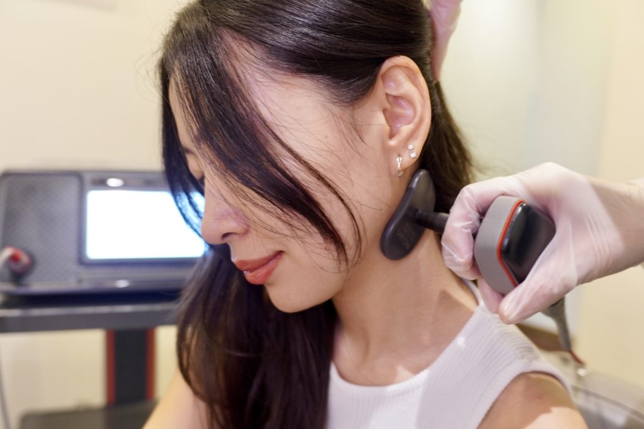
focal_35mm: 30
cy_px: 214
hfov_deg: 61.9
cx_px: 322
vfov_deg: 43.6
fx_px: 536
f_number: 2.8
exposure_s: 1/40
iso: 400
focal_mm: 20
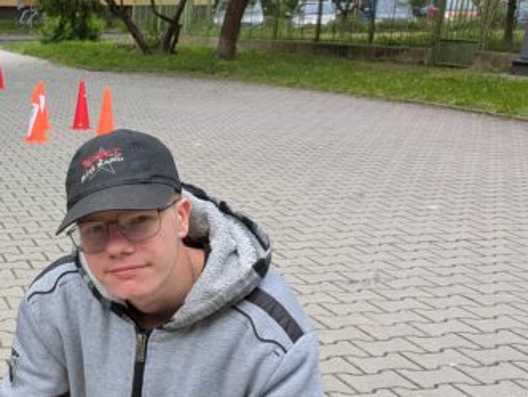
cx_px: 13
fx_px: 886
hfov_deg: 31.0
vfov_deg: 25.0
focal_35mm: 58
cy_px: 291
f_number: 1.89
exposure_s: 1/431
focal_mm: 5.43
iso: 45
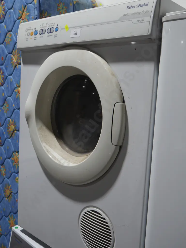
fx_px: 286
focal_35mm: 40
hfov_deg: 36.0
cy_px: 124
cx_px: 93
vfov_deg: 46.8
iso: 200
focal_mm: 20
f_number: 4.4
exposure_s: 1/80
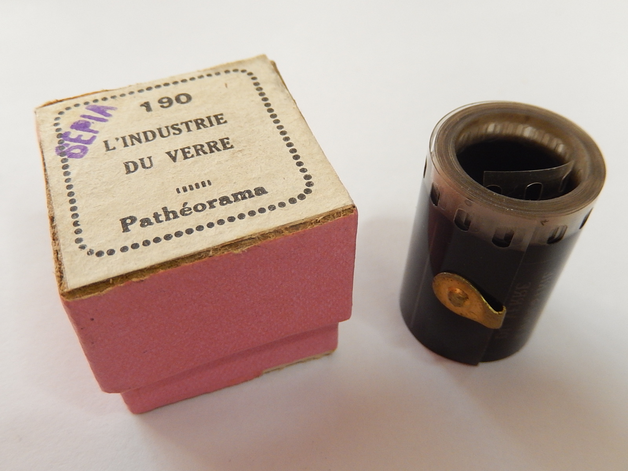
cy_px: 236
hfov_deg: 51.4
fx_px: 653
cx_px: 314
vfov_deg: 39.7
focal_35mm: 36
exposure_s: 1/20
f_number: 4
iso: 400
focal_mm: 6.5
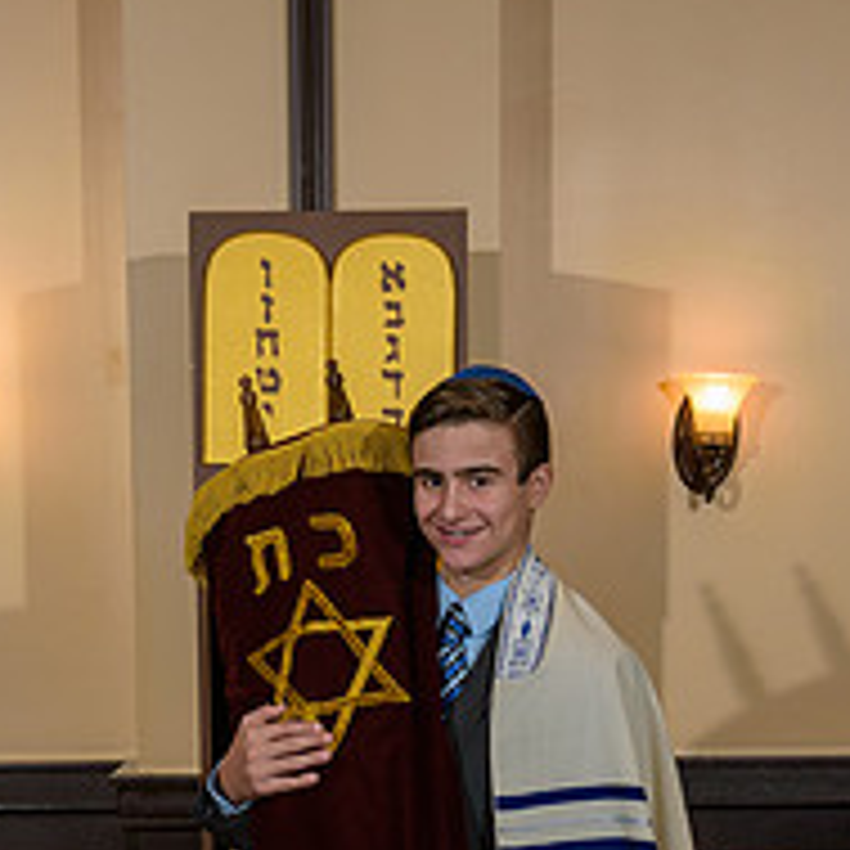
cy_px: 872
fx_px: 2806
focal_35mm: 101
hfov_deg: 17.2
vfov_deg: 16.8
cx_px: 360
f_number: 5
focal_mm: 50
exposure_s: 1/125
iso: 800
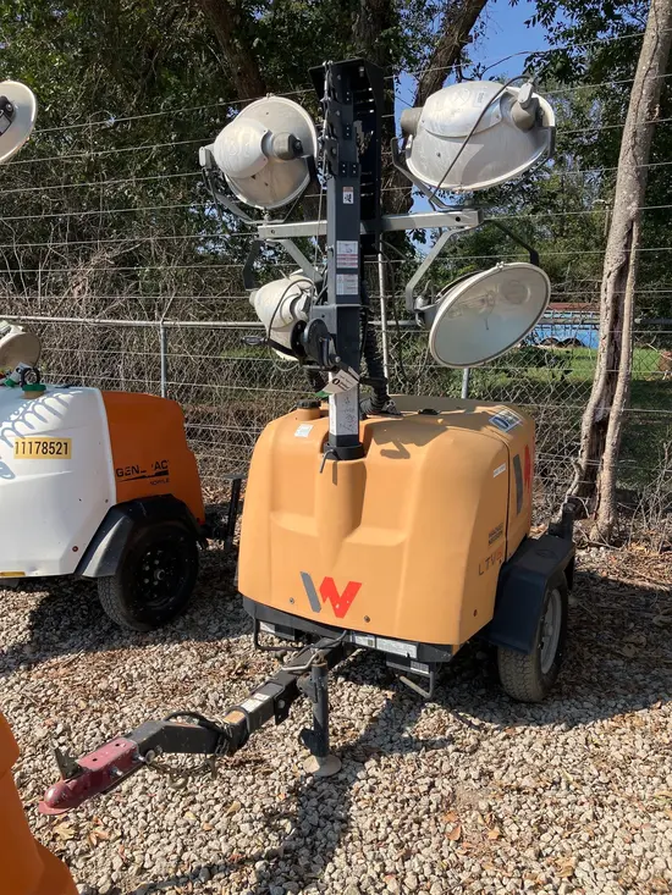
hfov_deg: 49.8
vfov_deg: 63.4
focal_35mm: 28
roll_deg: -0.4
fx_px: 725
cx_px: 336
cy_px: 448
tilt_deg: -9.2
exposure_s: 1/1389
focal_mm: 3.99
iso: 32
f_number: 1.8
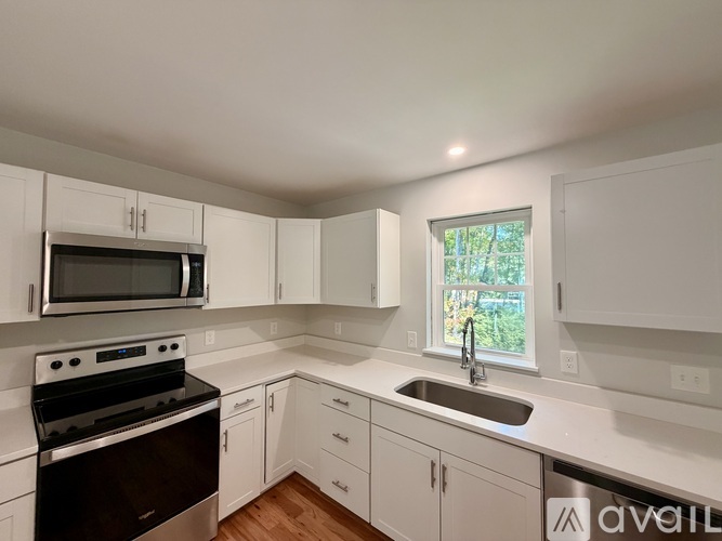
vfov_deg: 85.7
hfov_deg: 102.1
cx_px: 361
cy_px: 270
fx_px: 292
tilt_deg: +2.0
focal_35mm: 14
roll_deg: -0.1
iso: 320
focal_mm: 2.22
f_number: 2.2
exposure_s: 1/120
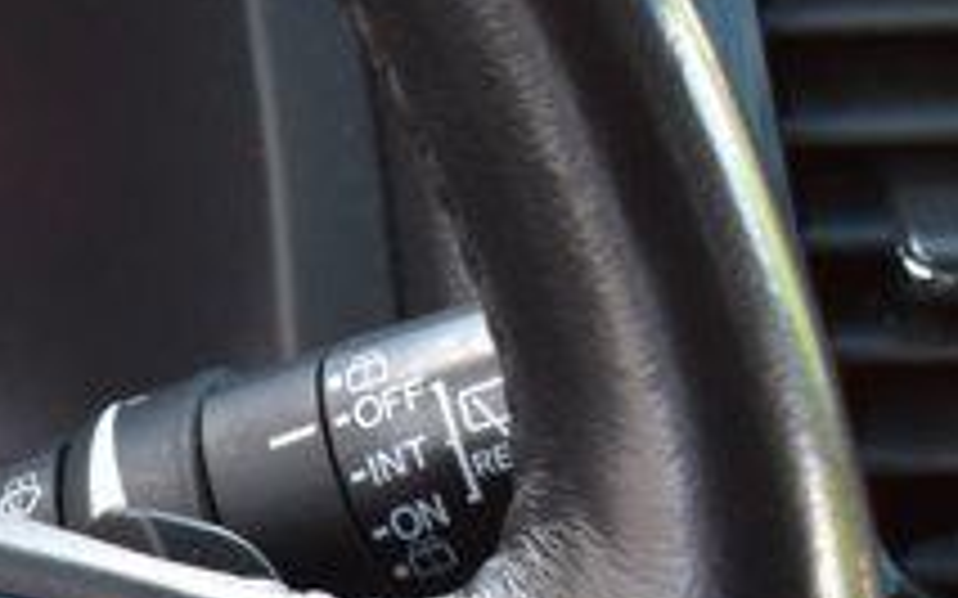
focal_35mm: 294
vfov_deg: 4.4
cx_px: -1174
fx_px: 7674
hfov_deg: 6.8
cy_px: 1192
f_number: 6.3
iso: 400
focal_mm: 40
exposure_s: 1/15
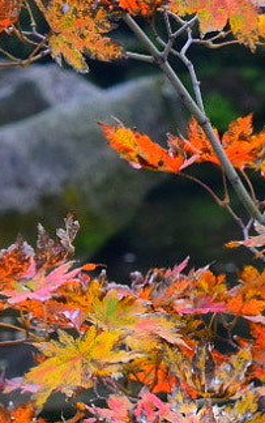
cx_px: 156
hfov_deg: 3.6
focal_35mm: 362
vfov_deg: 5.8
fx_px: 4176
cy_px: -89
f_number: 9
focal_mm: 48
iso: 400
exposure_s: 1/30
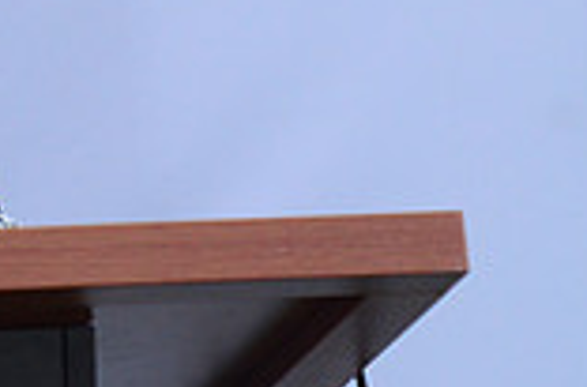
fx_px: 12239
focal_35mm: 753
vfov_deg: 1.8
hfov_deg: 2.7
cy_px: -233
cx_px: -463
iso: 800
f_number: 2.8
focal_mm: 135
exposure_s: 1/250
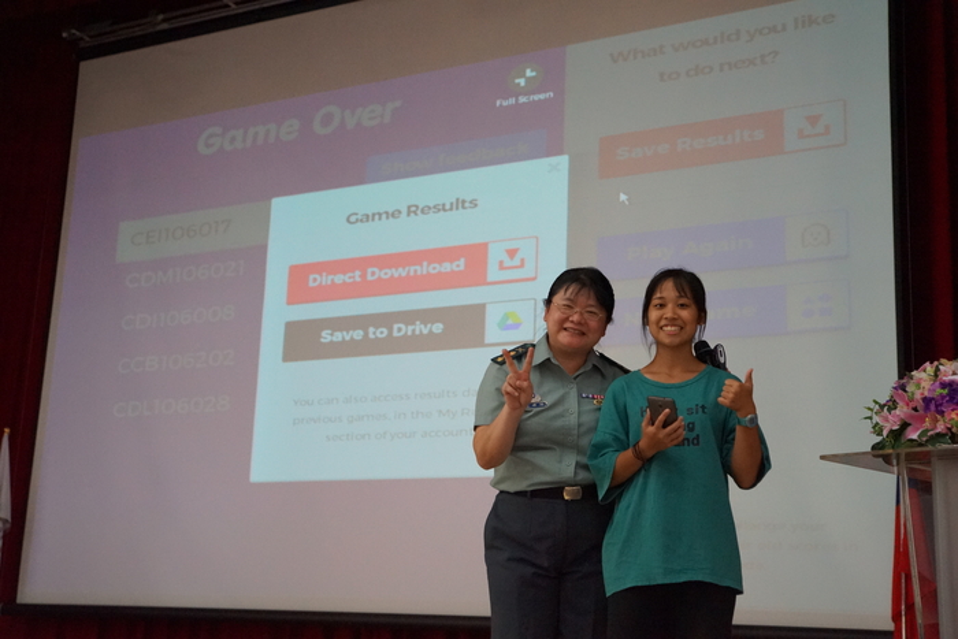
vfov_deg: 27.0
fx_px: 1331
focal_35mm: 50
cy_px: 320
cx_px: 479
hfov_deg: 39.6
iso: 5000
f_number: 4
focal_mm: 50
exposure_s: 1/160
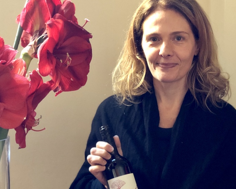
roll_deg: +0.2
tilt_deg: -6.6
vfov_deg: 17.9
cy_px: 112
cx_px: 137
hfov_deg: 22.2
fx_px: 601
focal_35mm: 86
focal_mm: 6
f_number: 2.4
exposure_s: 1/8
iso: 160
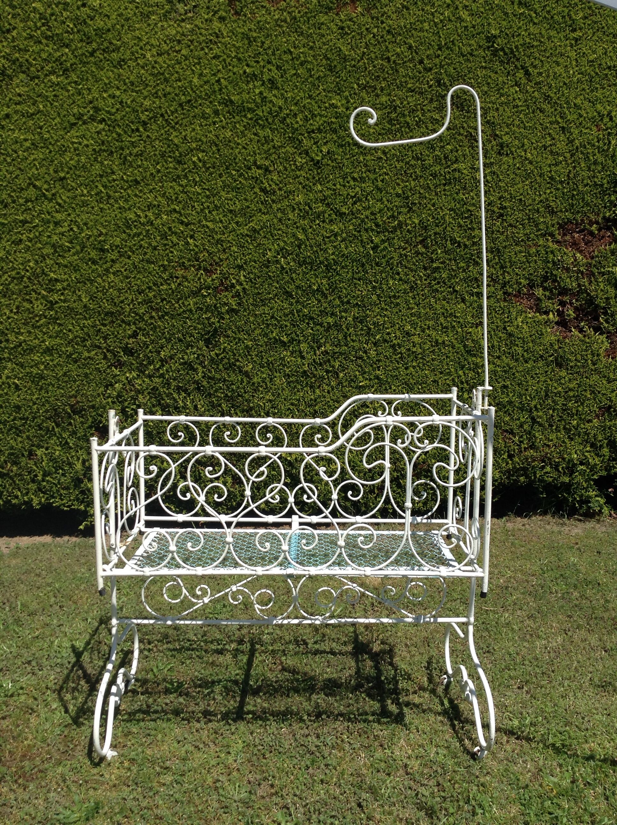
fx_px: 786
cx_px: 308
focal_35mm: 33
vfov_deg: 55.4
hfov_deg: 42.8
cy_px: 412
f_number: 2.4
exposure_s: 1/1208
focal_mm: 3.3
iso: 25
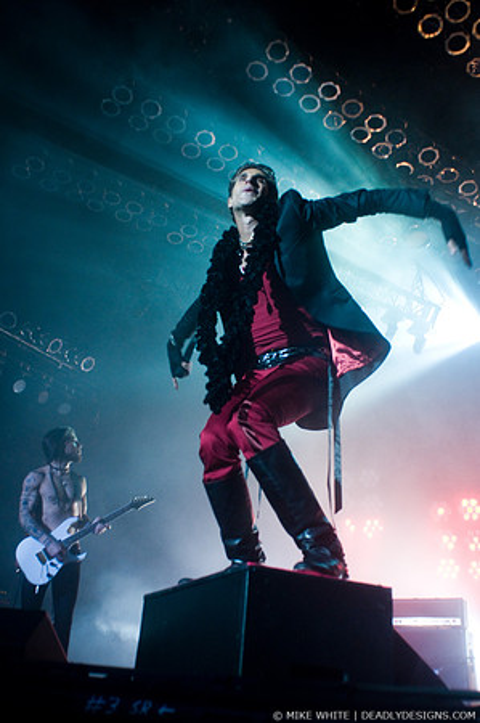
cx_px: 240
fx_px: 601
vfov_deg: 62.0
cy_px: 362
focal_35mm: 30
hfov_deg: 43.5
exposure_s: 1/80
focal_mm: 20
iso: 800
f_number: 3.2
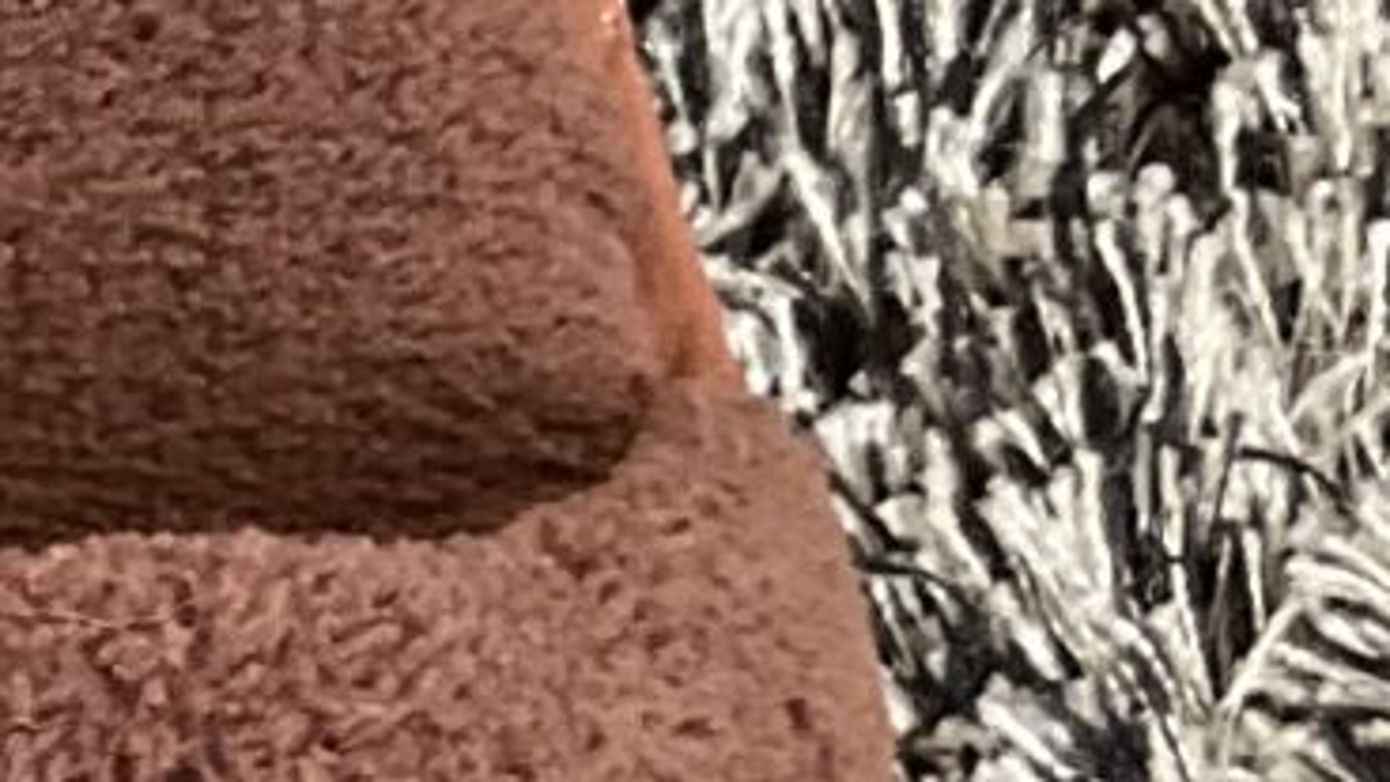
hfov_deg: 9.2
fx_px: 8109
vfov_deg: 5.3
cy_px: 1874
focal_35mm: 220
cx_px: -1341
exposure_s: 1/60
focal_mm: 3
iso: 80
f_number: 1.8
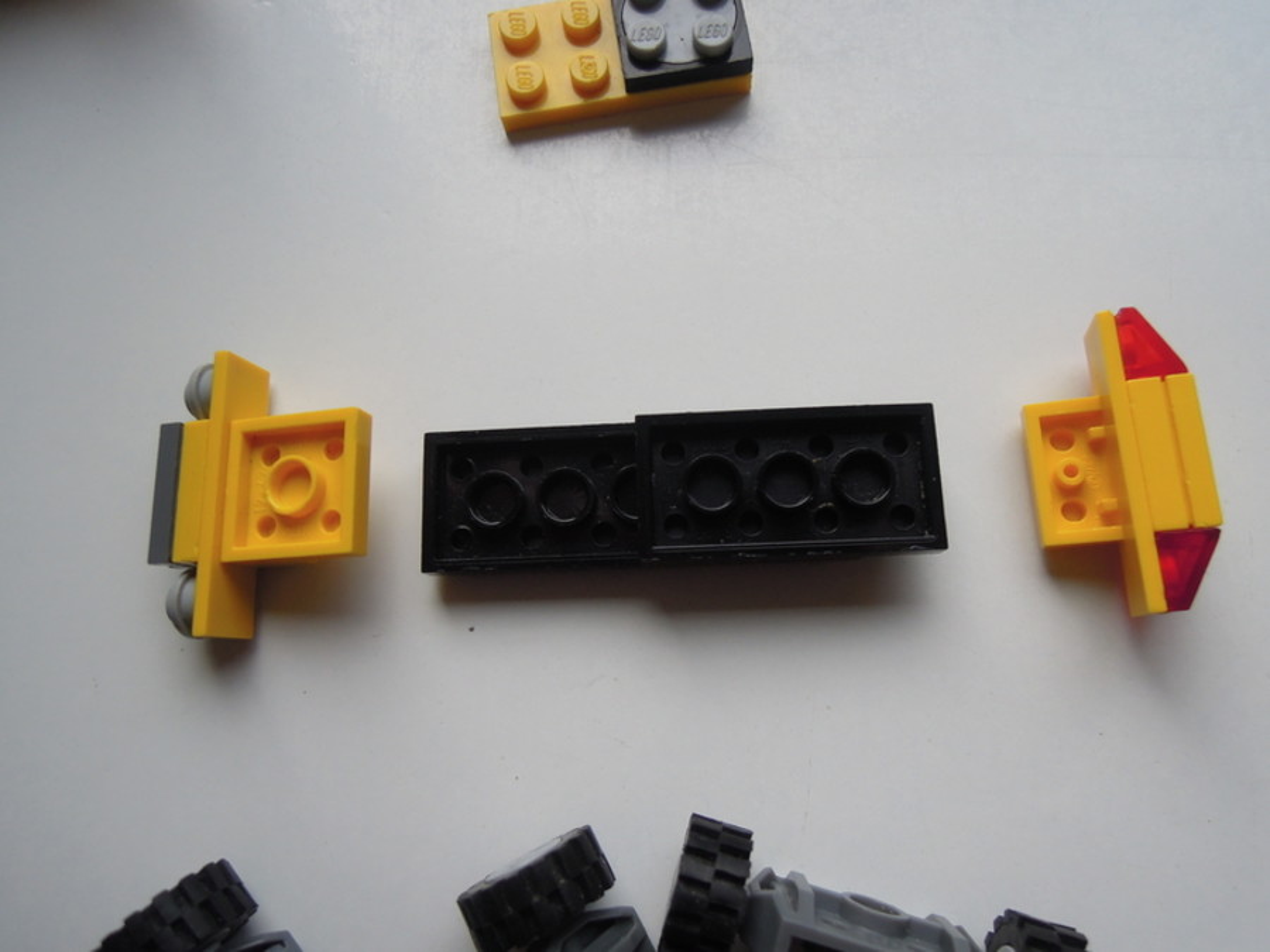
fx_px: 881
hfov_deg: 71.6
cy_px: 476
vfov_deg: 56.8
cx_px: 635
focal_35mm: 24
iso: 160
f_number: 2.2
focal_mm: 4.3
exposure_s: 1/800
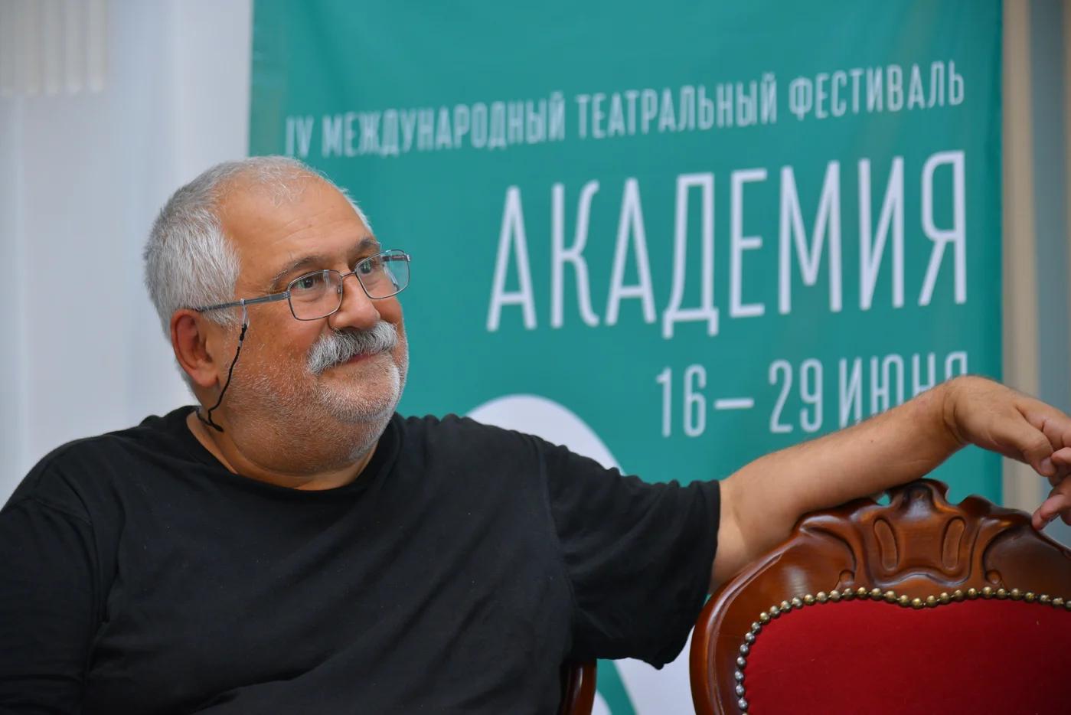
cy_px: 358
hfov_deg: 20.8
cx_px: 536
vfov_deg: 14.0
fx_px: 2917
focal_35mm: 98
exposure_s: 1/100
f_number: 5
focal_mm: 98
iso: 1000
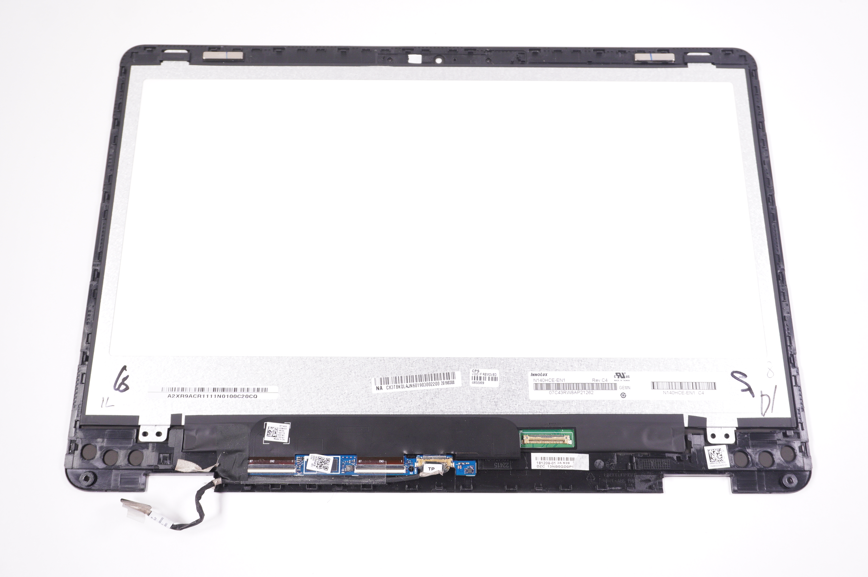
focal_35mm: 34
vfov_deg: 38.3
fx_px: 831
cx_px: 434
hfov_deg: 55.1
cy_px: 288
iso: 640
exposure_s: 1/250
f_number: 5.6
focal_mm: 23
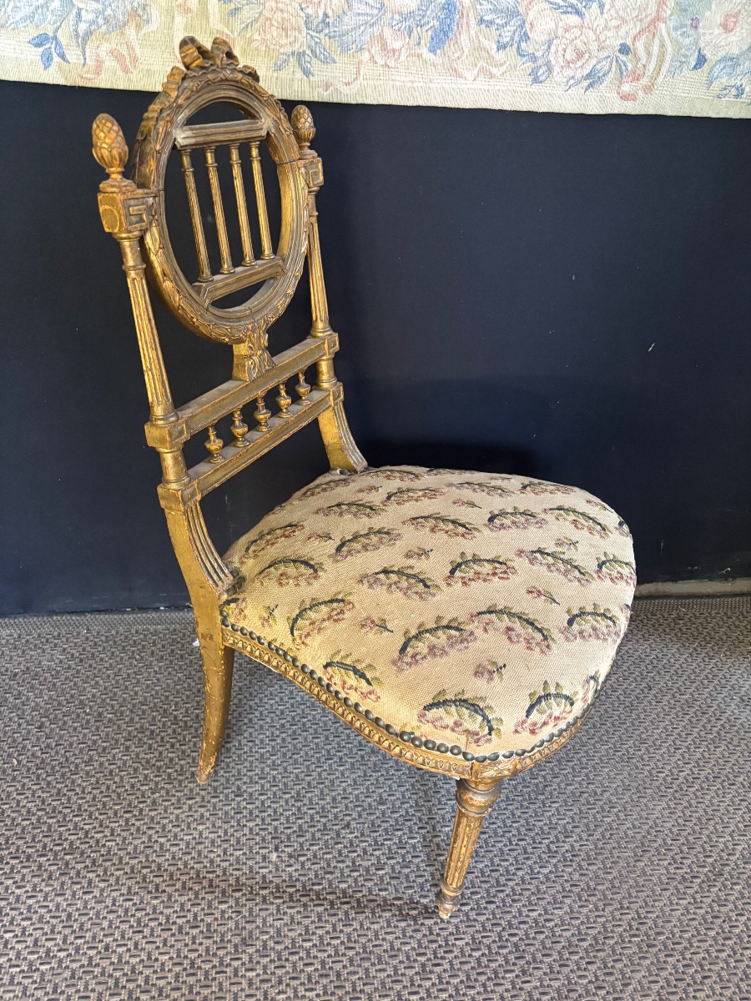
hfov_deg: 53.1
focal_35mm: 26
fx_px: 752
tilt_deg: -30.7
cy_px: 500
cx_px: 376
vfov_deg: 67.3
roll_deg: -5.0
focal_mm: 5.96
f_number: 1.6
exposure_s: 1/50
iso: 500
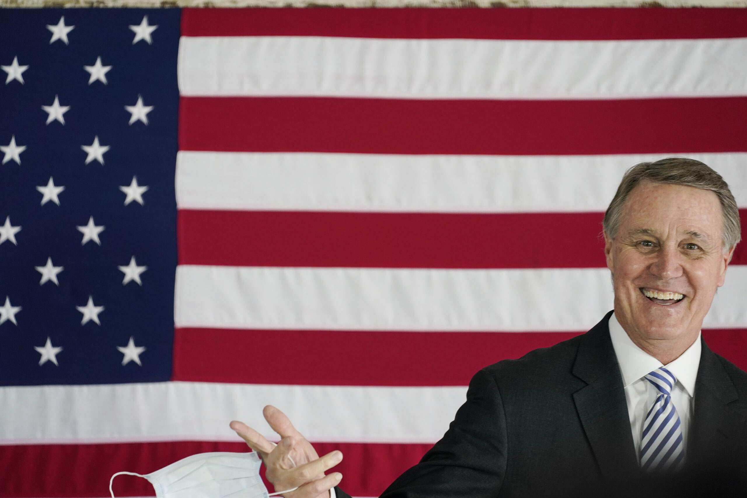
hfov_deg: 5.2
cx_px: 374
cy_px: 249
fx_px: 8300
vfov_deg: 3.4
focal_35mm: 400
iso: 1250
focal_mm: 400
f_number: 5.6
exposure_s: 1/1250
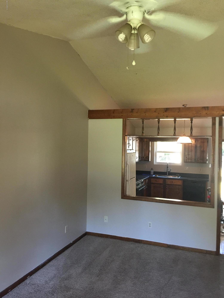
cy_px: 149
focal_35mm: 29
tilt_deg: +0.6
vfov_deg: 61.7
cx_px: 112
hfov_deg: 48.2
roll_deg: -0.9
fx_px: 250
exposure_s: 1/15
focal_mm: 4.15
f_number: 2.2
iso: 125
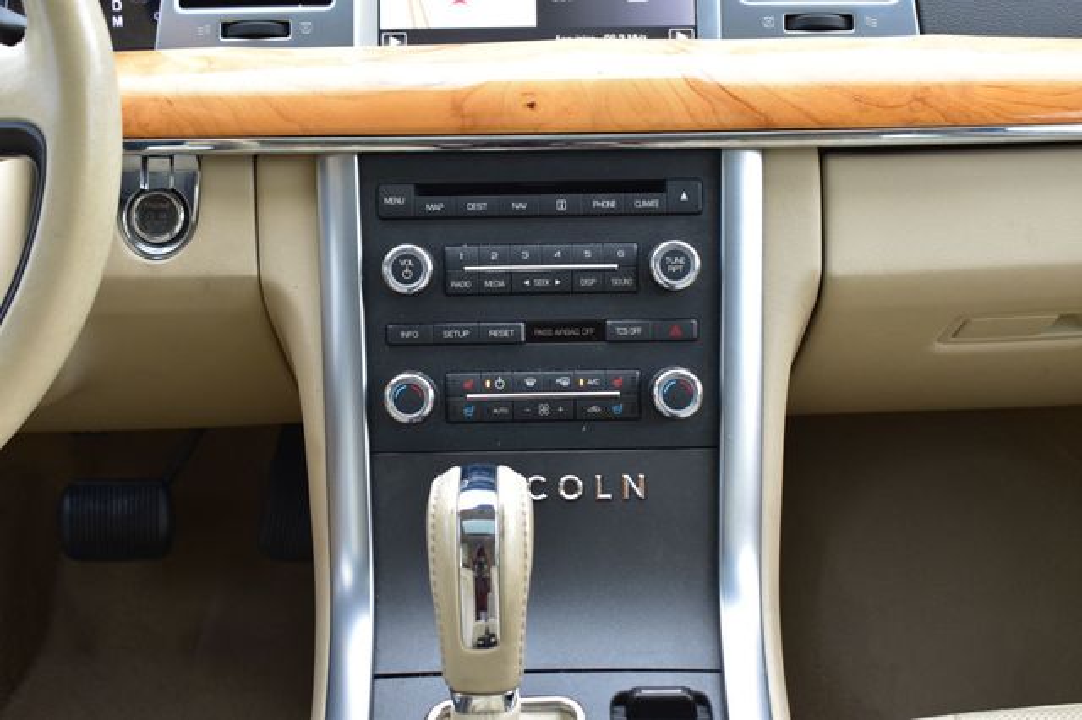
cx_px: 541
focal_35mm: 46
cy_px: 360
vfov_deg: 28.9
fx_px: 1397
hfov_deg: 42.3
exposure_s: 1/20
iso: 400
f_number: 6.3
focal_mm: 31
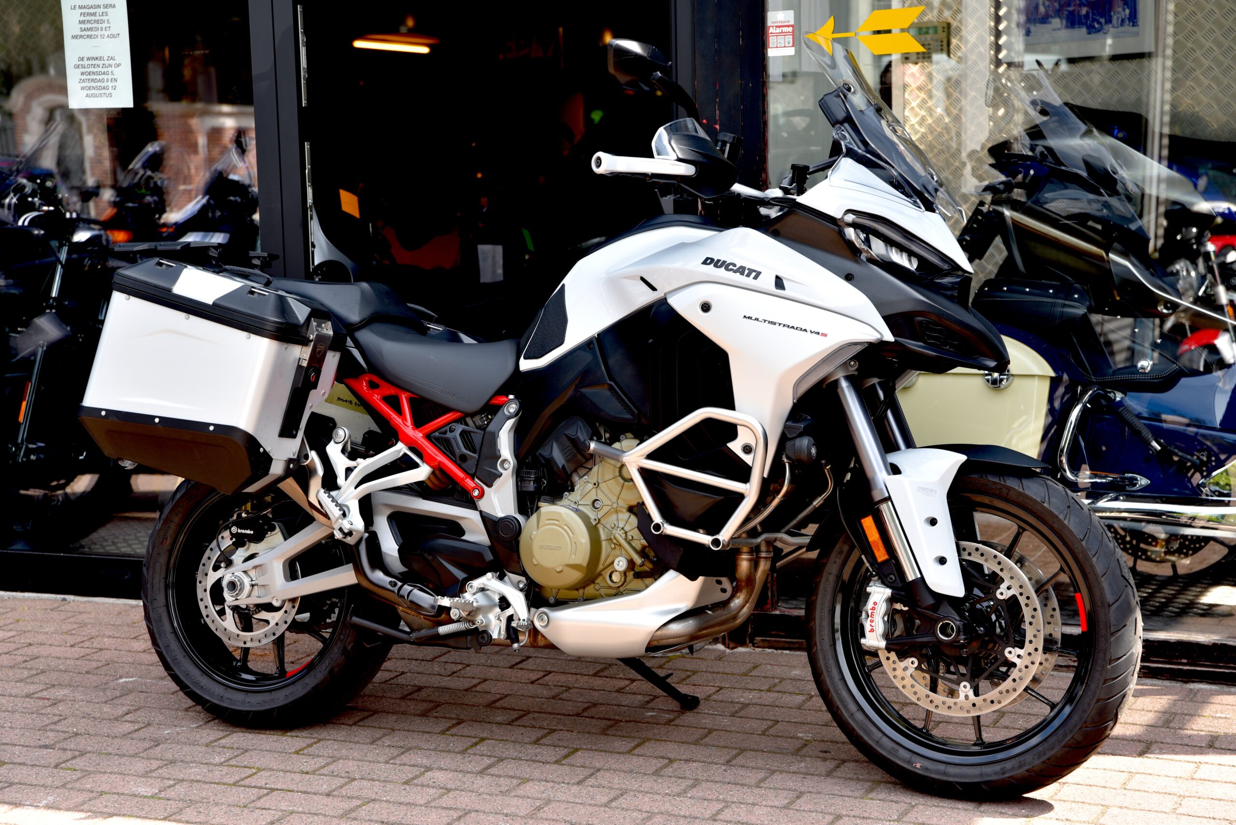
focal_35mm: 66
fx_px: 2267
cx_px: 618
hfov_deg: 30.5
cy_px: 412
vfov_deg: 20.6
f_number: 5
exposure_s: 1/100
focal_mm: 66
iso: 100
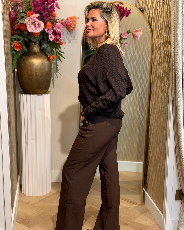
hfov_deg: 29.7
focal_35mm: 51
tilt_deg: -12.7
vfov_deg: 36.6
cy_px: 121
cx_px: 93
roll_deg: -0.9
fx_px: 347
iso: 64
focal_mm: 6.76
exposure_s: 1/100
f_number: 1.78
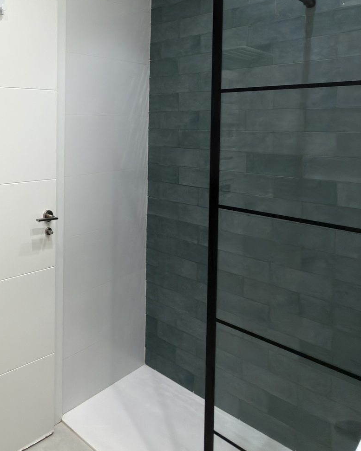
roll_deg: +0.1
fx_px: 361
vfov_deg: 61.6
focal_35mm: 27
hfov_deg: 40.9
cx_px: -49
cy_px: 131
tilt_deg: -1.8
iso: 50
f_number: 2.2
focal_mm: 2.22
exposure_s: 1/25
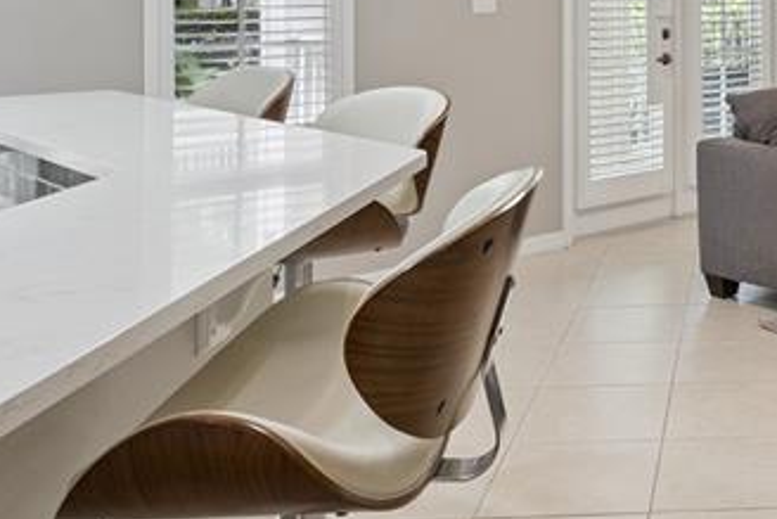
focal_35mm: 50
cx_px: 834
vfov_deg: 25.4
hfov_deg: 34.7
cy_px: -25
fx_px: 1080
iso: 800
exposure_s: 1/50
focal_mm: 16
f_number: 9
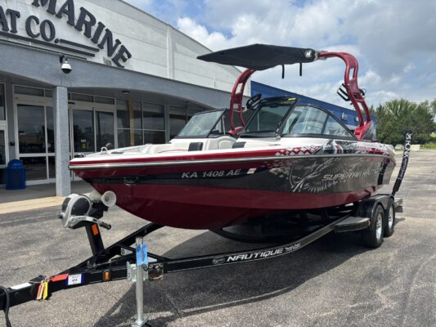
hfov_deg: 67.3
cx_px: 218
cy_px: 164
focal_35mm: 26
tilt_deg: -2.1
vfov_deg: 53.1
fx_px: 328
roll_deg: +2.0
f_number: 1.6
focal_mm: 5.96
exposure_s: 1/2639
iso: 50
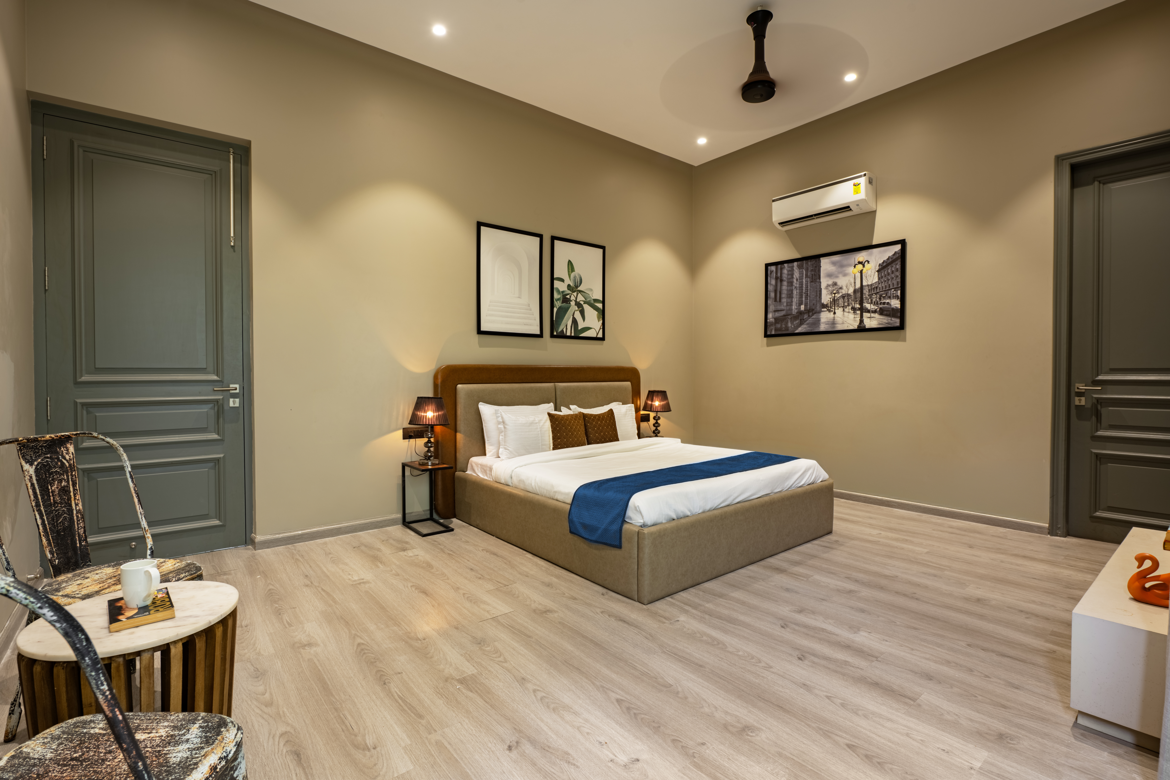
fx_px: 552
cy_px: 390
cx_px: 585
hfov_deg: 93.3
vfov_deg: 70.4
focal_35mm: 17
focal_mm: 17
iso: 160
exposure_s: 1/40
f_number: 10
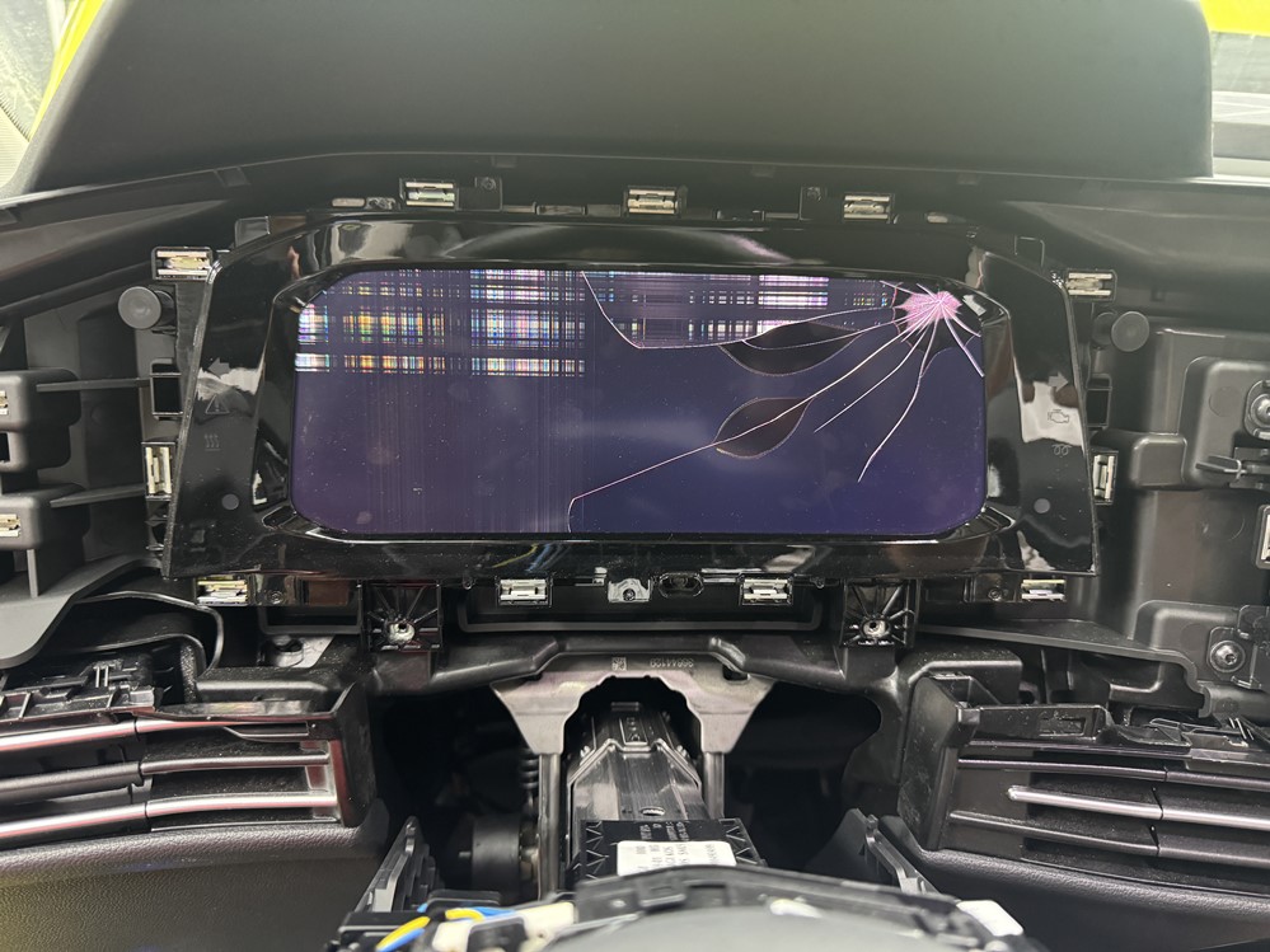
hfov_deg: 71.6
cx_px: 635
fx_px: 880
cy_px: 476
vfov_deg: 56.8
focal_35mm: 24
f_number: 1.78
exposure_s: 1/33
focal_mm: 6.76
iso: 800
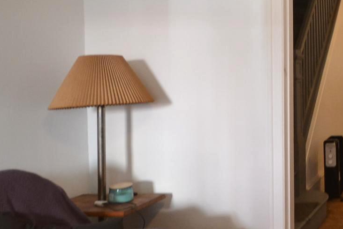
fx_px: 400
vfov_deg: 31.8
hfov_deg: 33.1
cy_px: 85
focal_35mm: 42
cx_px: 454
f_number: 4
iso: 800
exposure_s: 1/20
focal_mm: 10
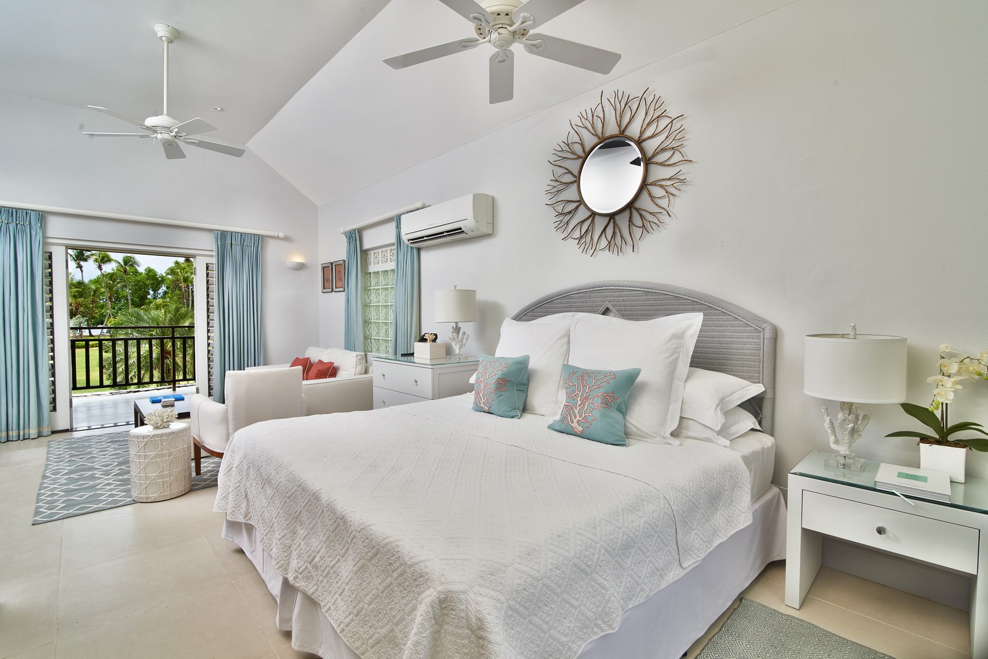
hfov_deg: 96.7
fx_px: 439
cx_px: 494
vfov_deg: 73.8
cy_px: 330
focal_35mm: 16
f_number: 11
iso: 100
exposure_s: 1/100
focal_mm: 16
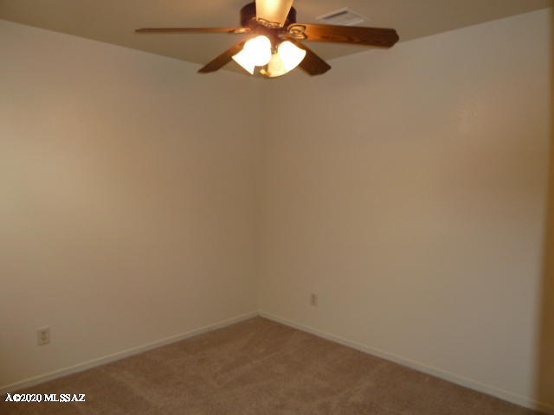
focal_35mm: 25
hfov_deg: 69.4
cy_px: 208
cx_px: 277
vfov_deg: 54.9
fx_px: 400
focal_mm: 4.1
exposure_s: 1/30
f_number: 3.3
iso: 160
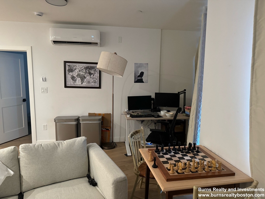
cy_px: 100
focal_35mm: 24
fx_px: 184
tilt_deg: -8.2
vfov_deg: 56.8
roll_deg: -0.7
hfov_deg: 71.6
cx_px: 132
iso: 640
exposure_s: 1/59
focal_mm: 6.76
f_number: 1.78
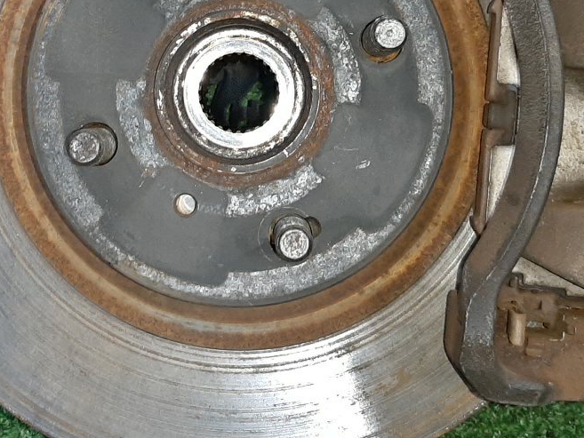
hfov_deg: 33.6
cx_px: 224
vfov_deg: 25.2
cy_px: 87
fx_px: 962
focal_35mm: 57
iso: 178
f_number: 1.7
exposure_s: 1/33
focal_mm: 3.93
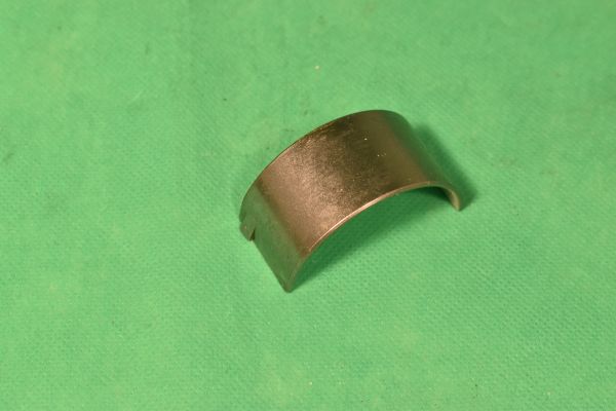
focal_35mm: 82
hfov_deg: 24.6
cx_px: 308
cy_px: 206
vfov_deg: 16.6
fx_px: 1412
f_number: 9
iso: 360
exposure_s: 1/100
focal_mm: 55
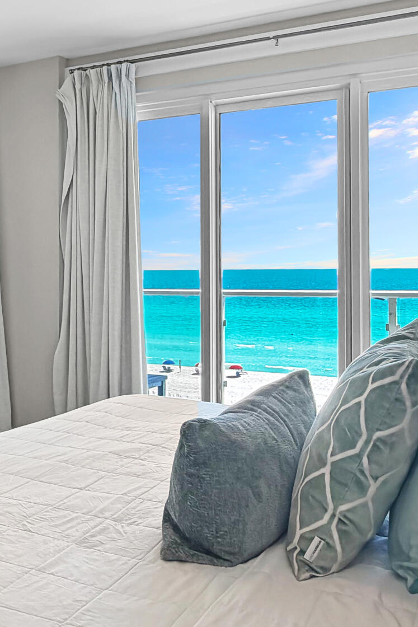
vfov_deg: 46.8
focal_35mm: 39
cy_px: 123
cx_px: 65
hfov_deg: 32.9
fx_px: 679
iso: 64
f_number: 2.2
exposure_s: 1/120
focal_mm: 2.22
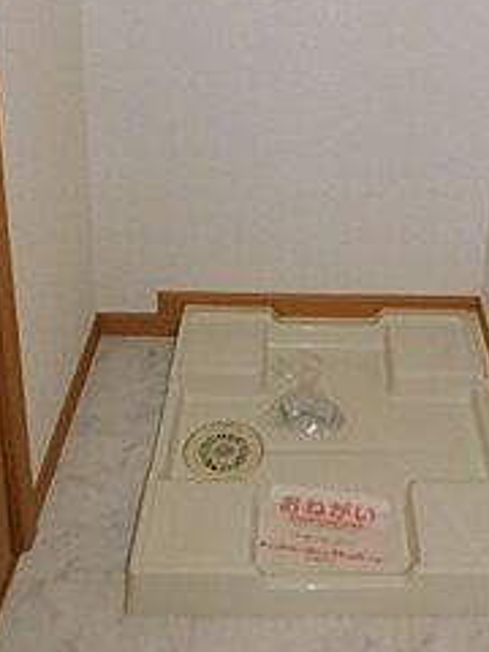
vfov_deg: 37.1
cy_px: 5
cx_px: 329
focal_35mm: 46
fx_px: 866
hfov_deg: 31.3
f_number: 3
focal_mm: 4
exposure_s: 1/30
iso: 200
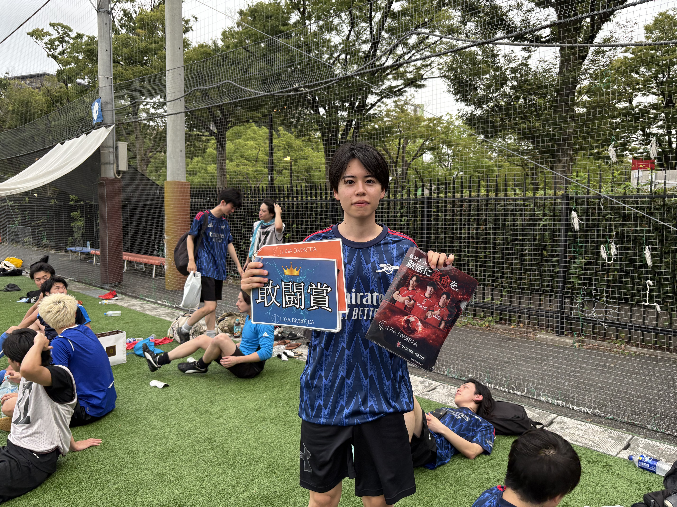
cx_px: 338
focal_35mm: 26
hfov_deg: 67.3
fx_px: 508
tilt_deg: -4.8
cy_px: 254
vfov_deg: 53.1
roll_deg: +0.0
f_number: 1.6
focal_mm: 5.96
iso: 125
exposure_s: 1/69
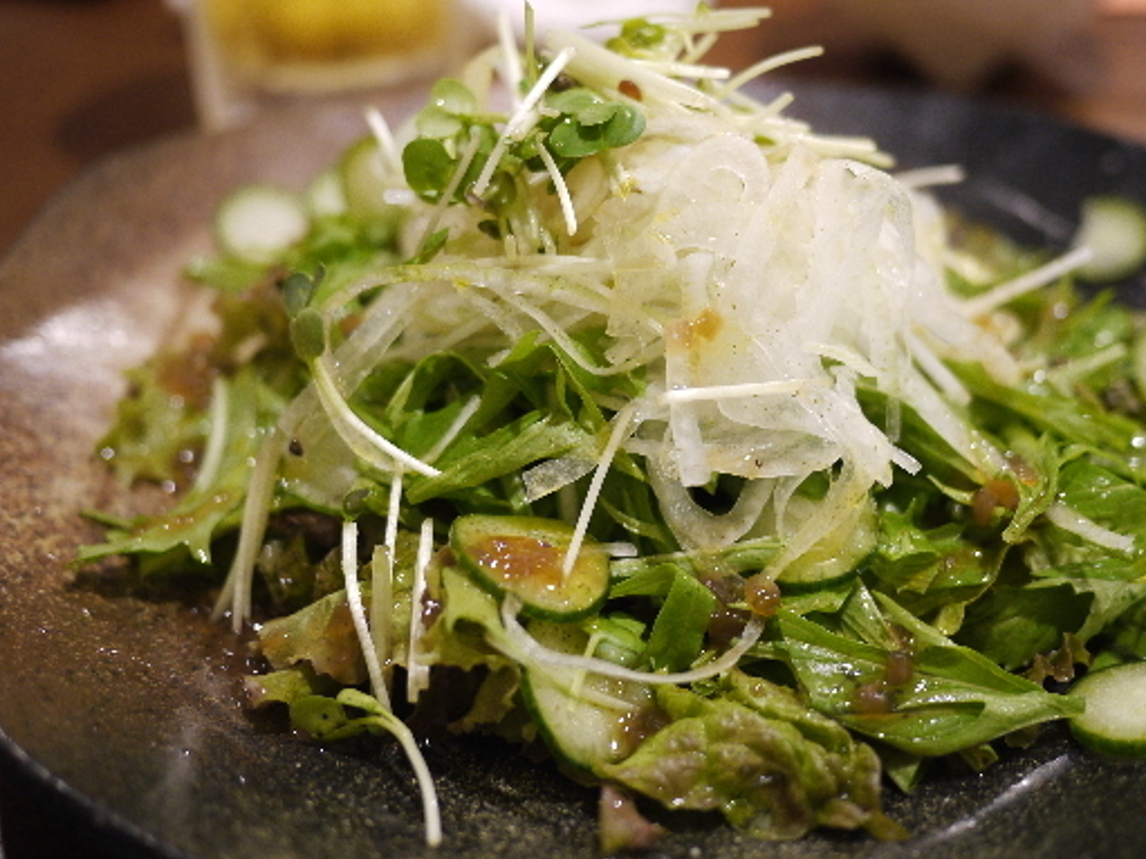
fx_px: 1556
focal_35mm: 47
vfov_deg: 30.9
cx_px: 641
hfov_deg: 40.4
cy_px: 422
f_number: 1.7
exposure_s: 1/25
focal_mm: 20
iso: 400
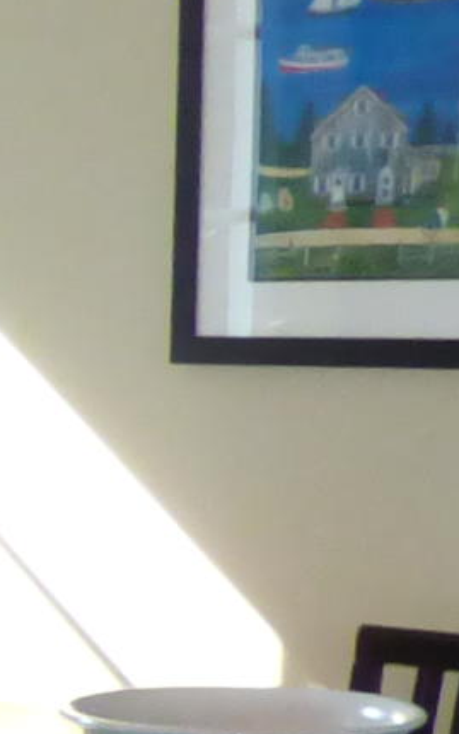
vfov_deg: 13.9
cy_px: 792
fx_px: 2960
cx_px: -1263
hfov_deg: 7.1
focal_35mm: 148
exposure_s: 1/60
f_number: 2.8
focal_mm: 3.58
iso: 400
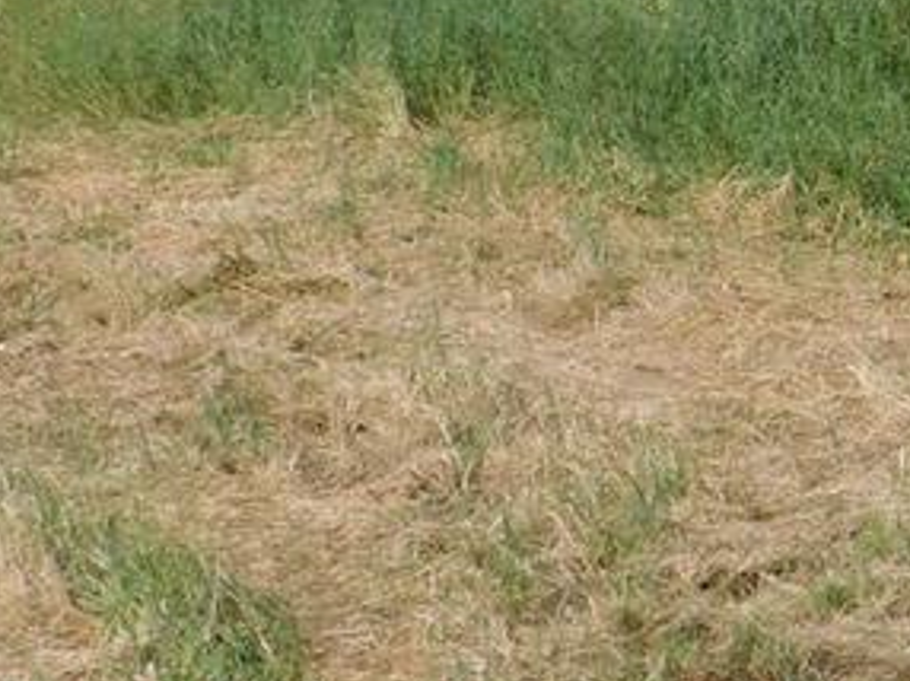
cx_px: 1355
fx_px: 2705
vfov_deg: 14.2
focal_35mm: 103
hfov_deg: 17.3
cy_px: 115
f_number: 6
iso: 125
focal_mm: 4
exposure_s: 1/500
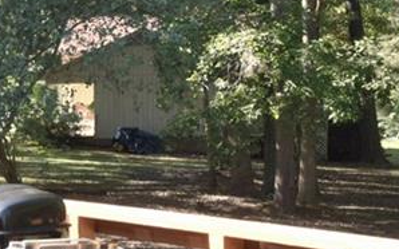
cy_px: 254
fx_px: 1141
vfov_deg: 12.3
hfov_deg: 18.4
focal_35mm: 105
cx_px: -125
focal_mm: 20
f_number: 8
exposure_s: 1/250
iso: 400
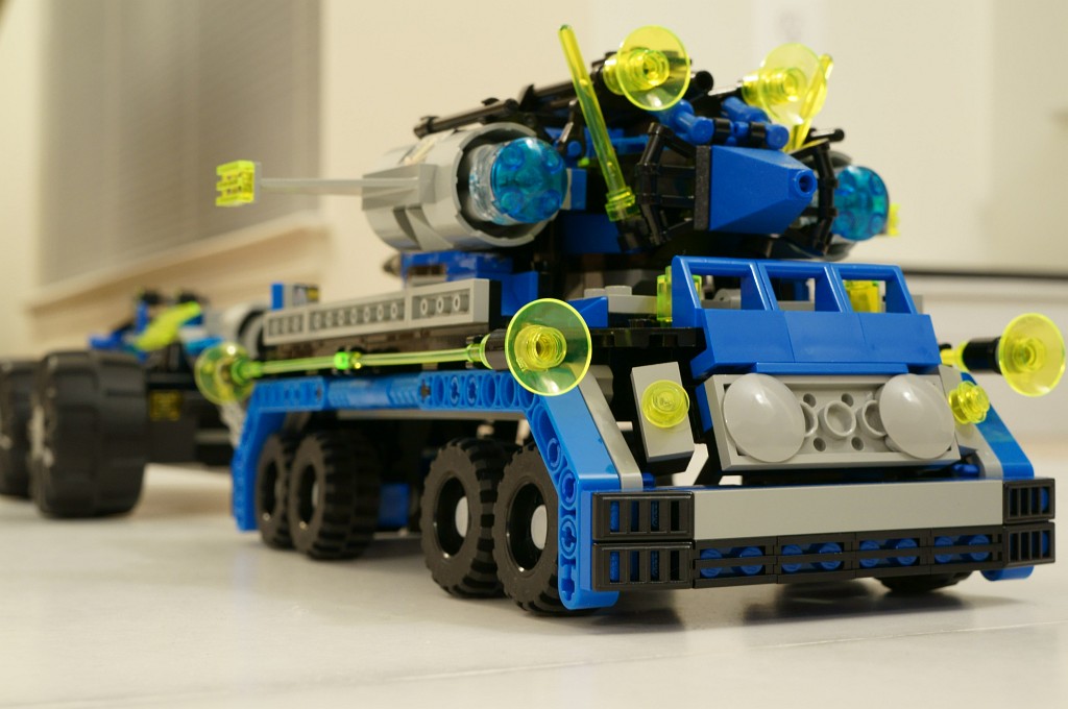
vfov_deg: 25.7
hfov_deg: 37.9
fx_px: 1556
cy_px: 354
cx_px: 534
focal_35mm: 52
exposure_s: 1/1.6
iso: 800
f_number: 11
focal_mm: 35
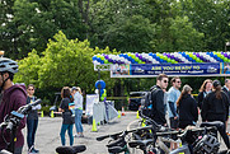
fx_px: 710
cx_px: 165
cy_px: 144
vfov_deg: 12.3
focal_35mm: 111
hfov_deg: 18.3
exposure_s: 1/400
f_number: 4
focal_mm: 34
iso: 200
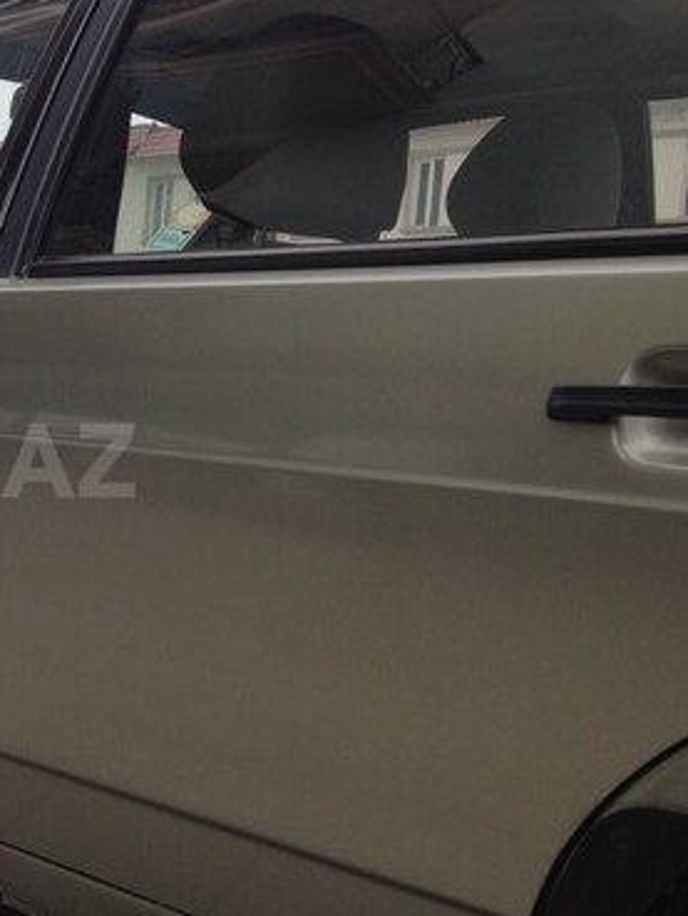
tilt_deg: -2.7
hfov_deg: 23.0
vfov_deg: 32.7
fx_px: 1563
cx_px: -119
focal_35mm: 59
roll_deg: -3.9
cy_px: 460
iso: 50
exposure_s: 1/207
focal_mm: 4.12
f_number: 2.4
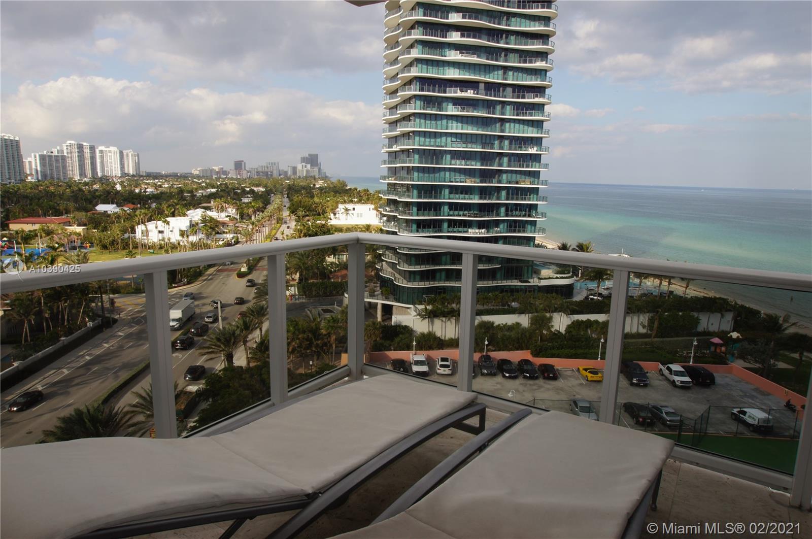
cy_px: 270
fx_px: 507
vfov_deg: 56.0
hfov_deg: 77.4
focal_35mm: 22
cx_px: 406
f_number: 14
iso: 100
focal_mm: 15
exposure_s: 1/80
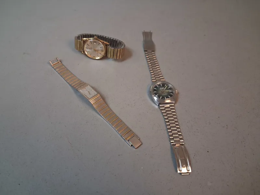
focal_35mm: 27
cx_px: 130
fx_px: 203
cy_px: 98
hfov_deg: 65.3
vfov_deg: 51.4
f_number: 1.8
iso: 250
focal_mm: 4
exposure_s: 1/50
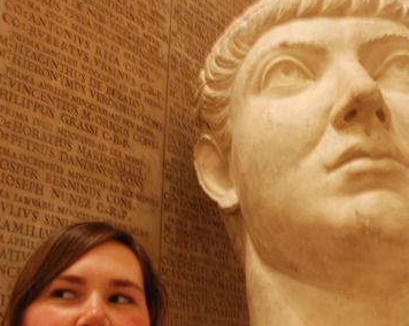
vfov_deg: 30.2
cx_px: 269
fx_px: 605
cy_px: 174
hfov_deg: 37.0
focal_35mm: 50
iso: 400
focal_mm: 18
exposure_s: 1/4
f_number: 3.5
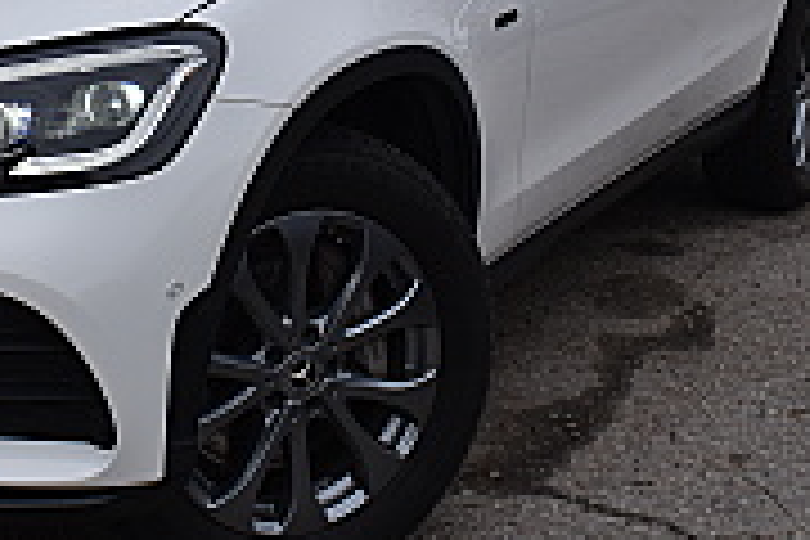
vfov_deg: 16.8
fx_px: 1800
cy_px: 20
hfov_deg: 24.8
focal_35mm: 80
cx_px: 122
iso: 200
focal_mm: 24
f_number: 8
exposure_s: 1/250
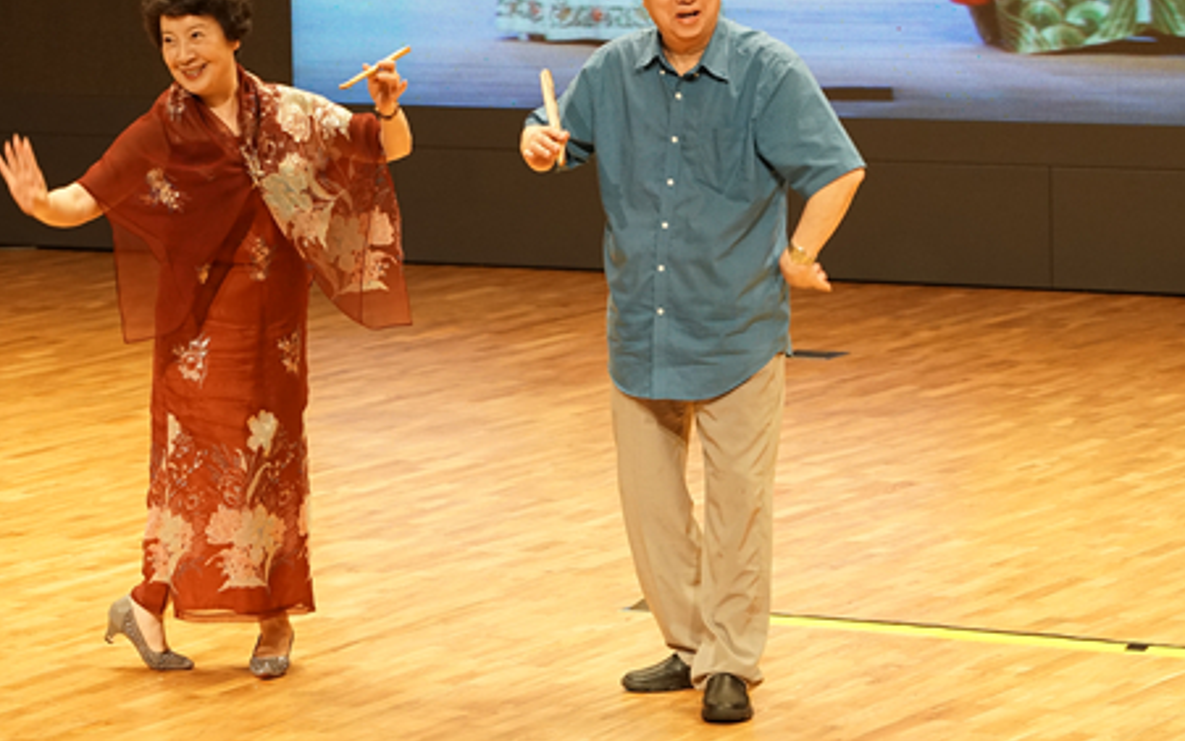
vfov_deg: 6.9
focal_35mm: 190
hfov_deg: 11.0
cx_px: 528
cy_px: 239
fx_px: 6137
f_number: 8
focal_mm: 140
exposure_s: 1/50
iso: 2000
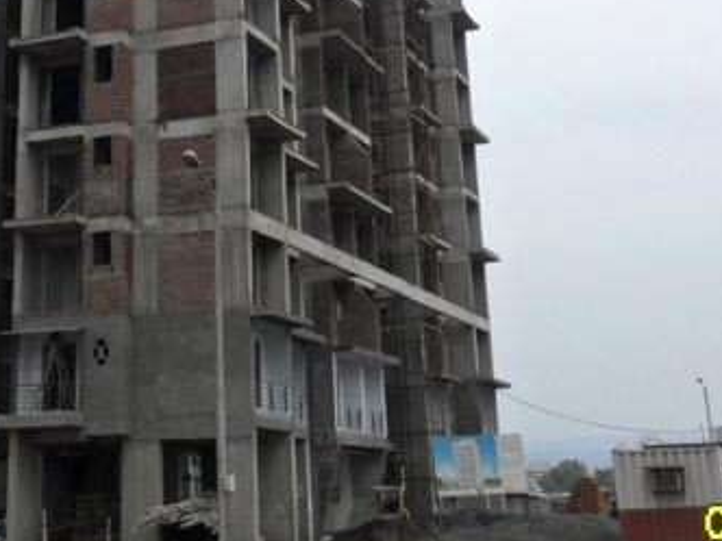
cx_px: 180
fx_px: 1356
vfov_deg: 21.7
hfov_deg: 29.4
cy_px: -4
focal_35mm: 65
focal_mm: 4.9
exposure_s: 1/180
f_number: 8.9
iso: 100
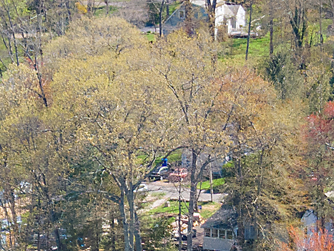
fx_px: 2315
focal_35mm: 240
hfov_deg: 8.3
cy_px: 507
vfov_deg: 6.0
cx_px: 139
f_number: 3.8
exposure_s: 1/240
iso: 100
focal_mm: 8.6
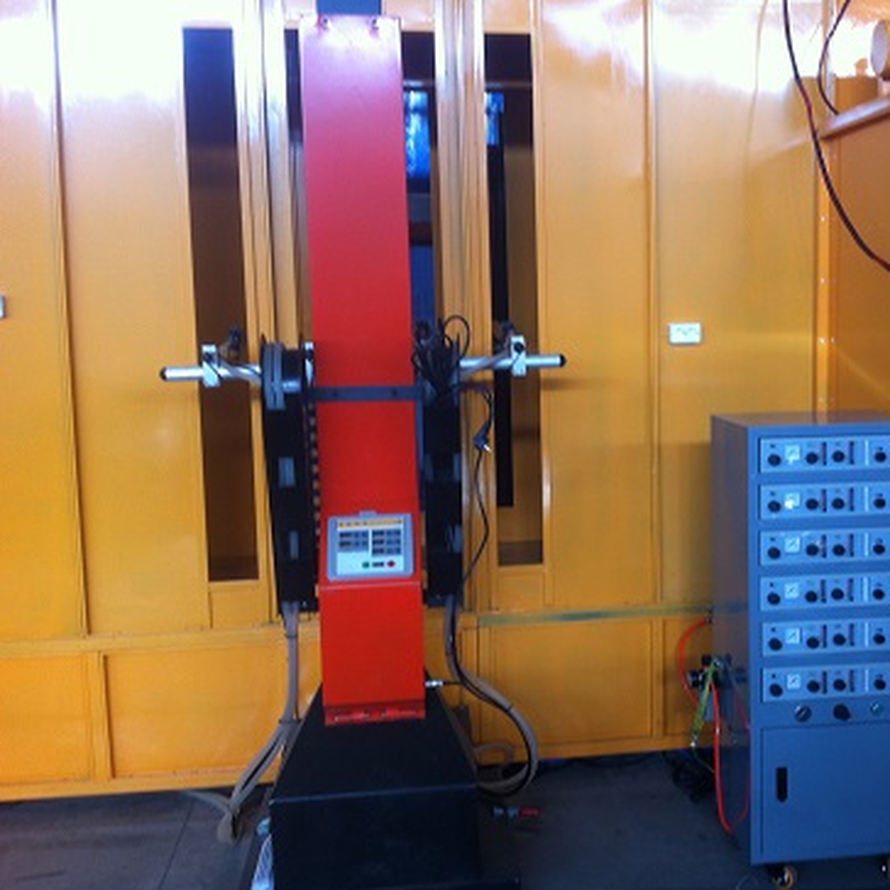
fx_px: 1280
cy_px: 421
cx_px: 610
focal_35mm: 44
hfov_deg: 37.8
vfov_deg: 38.3
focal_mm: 3.85
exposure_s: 1/15
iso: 80
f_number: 2.8
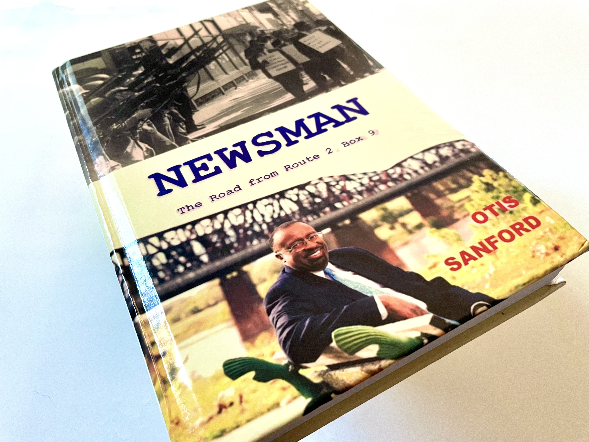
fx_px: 442
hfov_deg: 67.3
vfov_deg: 53.1
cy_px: 221
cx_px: 294
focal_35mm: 26
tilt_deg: -48.8
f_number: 1.6
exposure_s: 1/60
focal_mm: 4.2
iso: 500
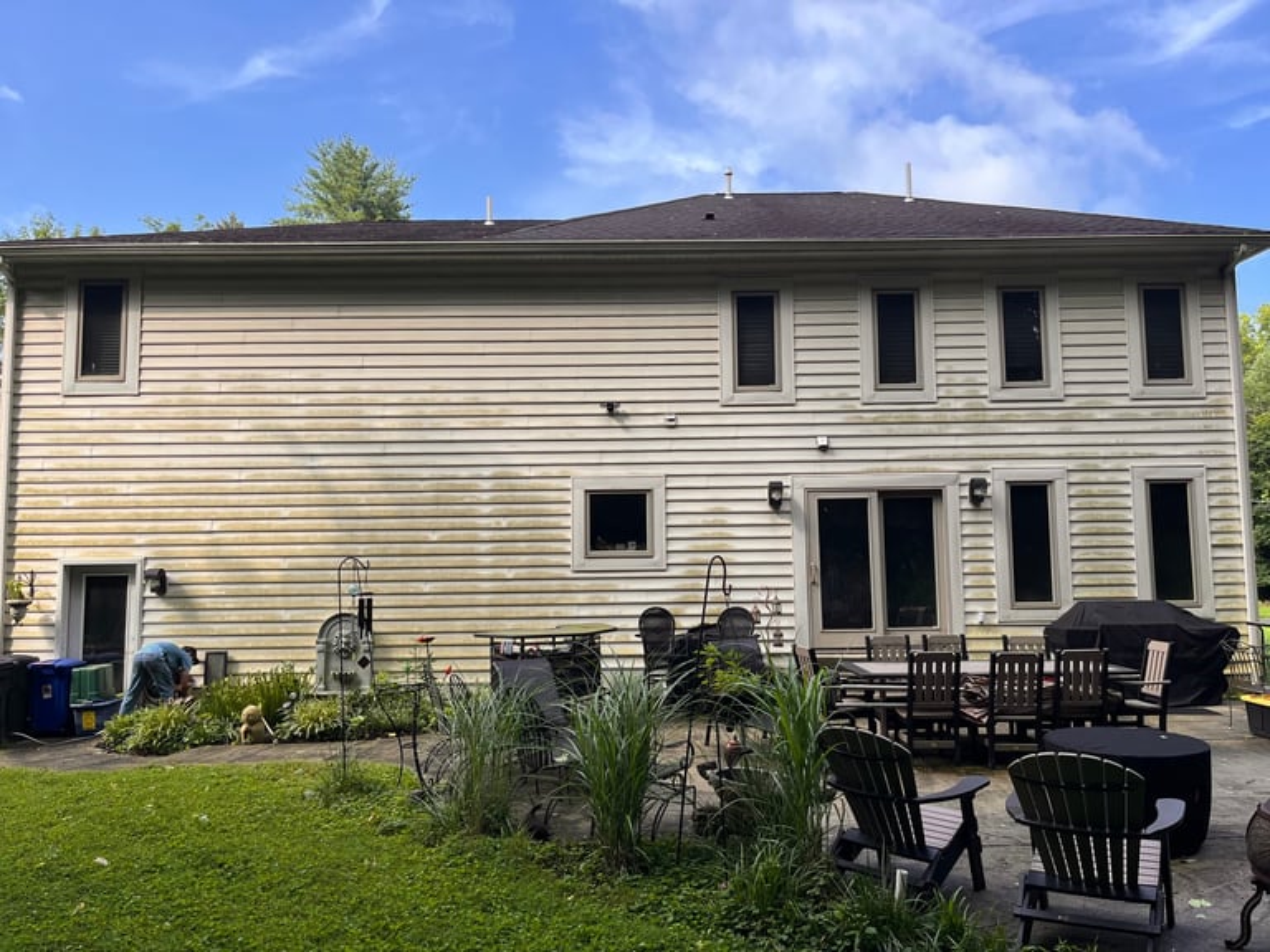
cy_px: 476
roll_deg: +0.7
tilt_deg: +5.3
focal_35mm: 26
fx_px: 954
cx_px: 635
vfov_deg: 53.1
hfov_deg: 67.3
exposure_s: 1/1106
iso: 50
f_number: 1.6
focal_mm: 5.1
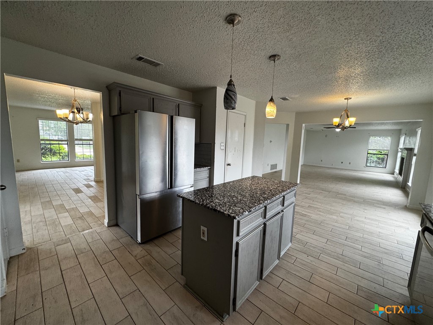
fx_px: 175
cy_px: 162
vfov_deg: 85.7
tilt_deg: -5.6
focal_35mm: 14
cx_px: 216
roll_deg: -2.6
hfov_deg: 102.1
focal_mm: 2.22
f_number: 2.2
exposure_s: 1/120
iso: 160
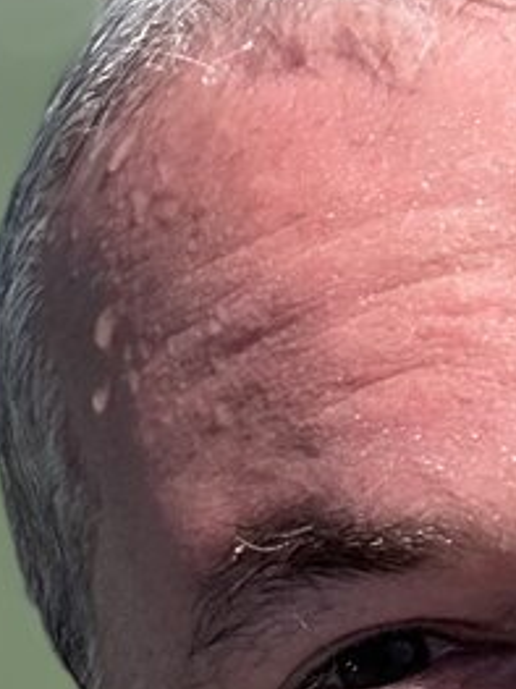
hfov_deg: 10.1
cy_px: 275
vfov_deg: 14.4
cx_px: 1014
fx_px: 2725
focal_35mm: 137
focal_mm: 2.69
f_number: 1.9
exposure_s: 1/1383
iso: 25
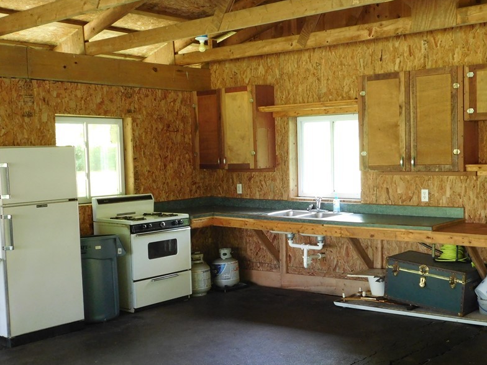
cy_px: 202
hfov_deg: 40.4
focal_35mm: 47
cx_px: 273
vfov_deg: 30.9
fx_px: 661
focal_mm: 6.3
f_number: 3.5
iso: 320
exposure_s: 1/30
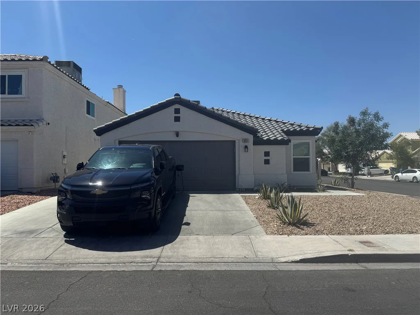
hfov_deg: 71.6
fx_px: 291
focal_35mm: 24
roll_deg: -0.7
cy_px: 158
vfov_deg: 56.8
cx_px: 210
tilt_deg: +0.3
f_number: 1.78
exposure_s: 1/5814
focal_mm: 6.76
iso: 80
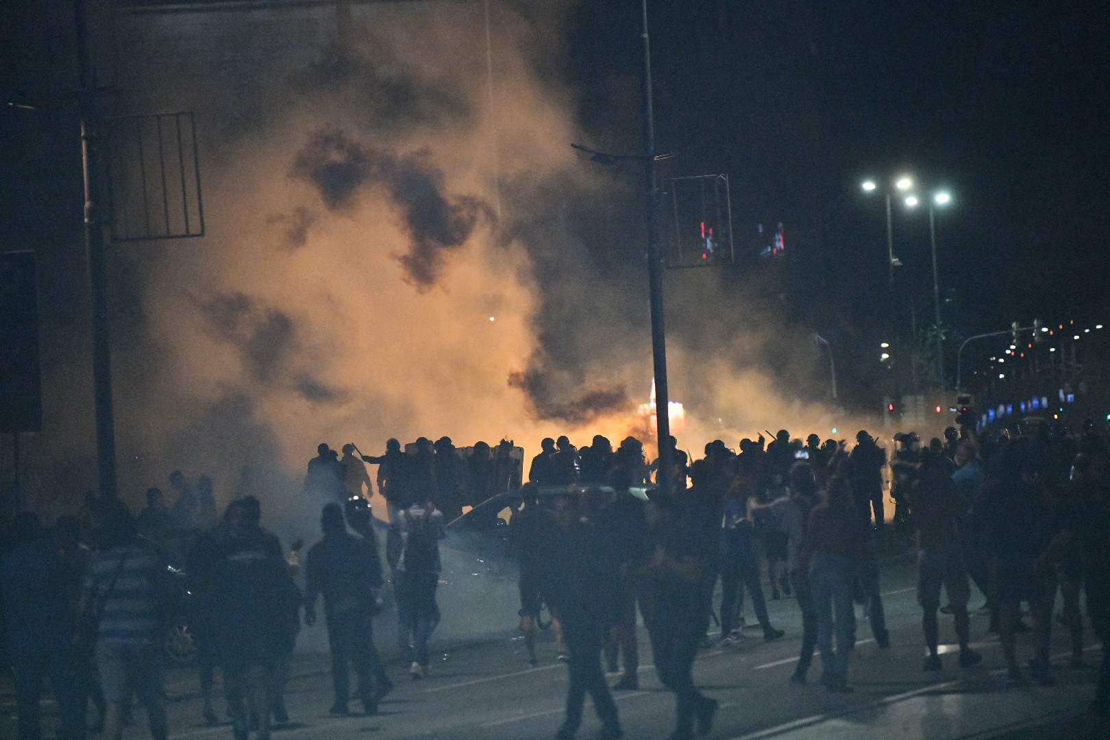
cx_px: 555
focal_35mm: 200
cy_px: 370
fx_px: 6166
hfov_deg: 10.3
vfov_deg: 6.9
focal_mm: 200
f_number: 3.2
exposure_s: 1/1000
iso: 16000
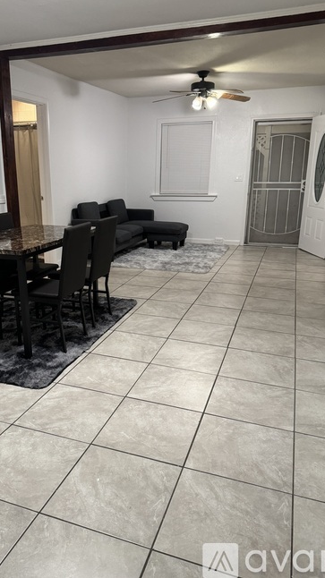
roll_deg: +0.6
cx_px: 124
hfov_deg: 42.6
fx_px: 414
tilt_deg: -15.1
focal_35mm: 27
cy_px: 280
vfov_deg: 69.9
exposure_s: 1/60
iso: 400
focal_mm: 6.76
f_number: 1.78
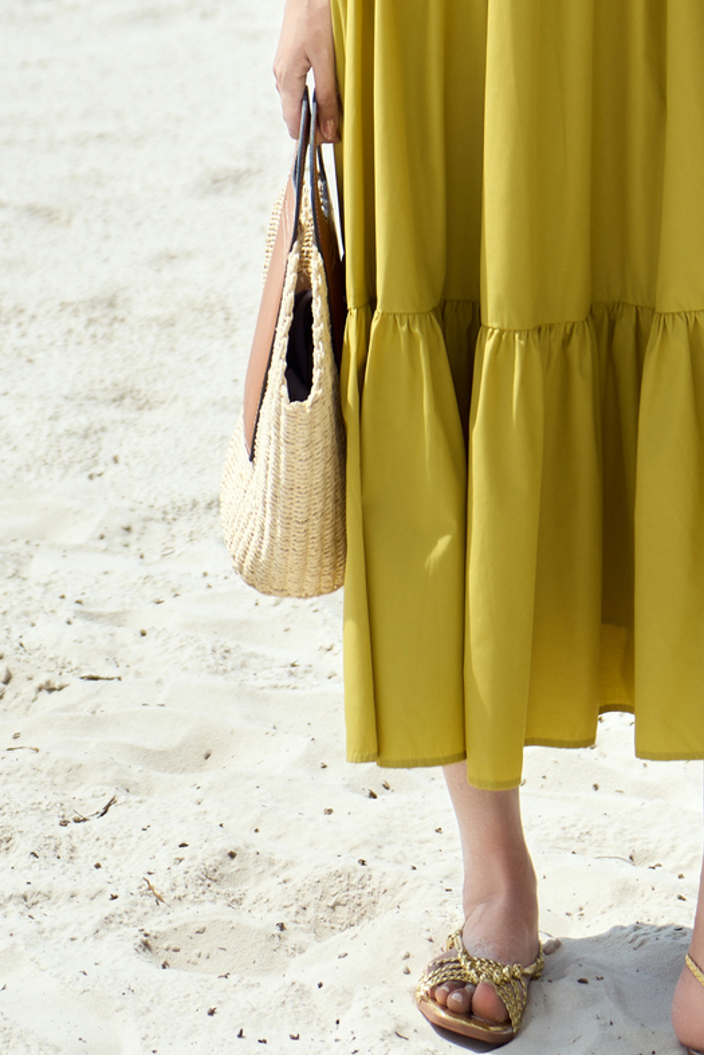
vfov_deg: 10.3
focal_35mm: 197
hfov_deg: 7.0
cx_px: 522
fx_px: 5776
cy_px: -127
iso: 100
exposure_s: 1/1000
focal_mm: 78
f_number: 2.8
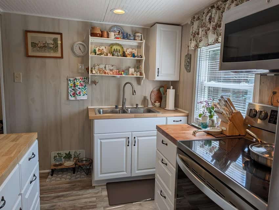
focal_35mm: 24
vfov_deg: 56.9
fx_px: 194
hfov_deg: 71.5
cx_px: 140
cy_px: 105
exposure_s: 1/1066
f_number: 1.7
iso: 18
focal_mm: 6.9
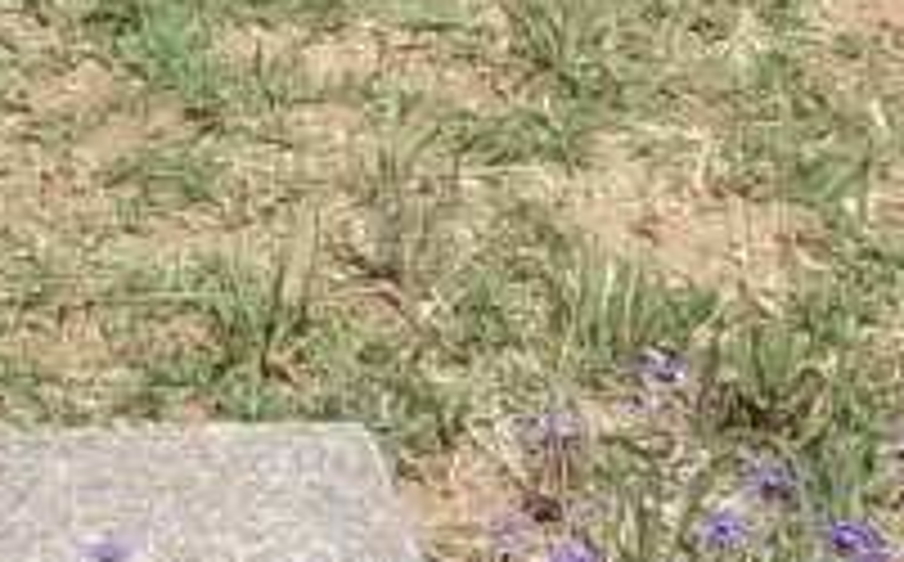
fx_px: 4994
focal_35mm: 203
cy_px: -369
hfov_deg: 9.8
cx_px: -787
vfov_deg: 6.3
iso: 80
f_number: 5.5
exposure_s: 1/500
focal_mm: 5.7
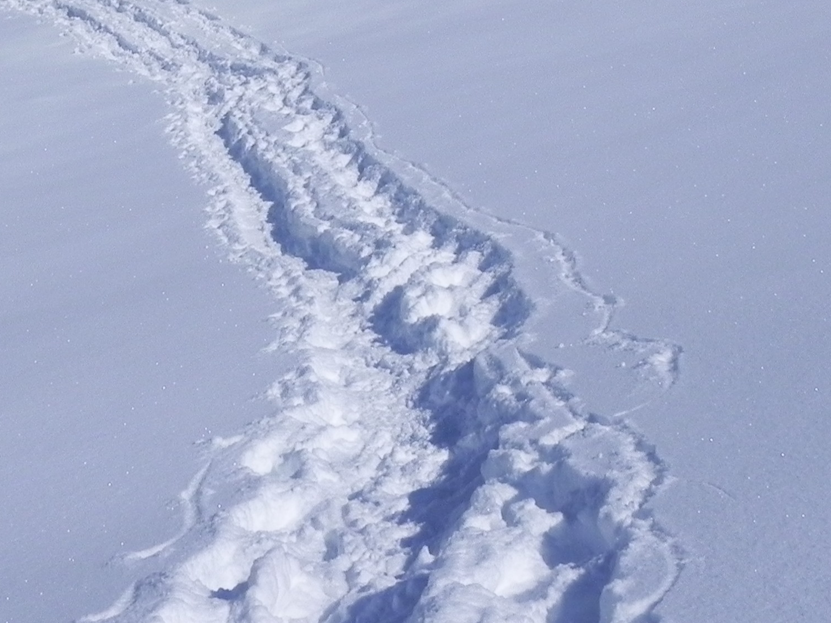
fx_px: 2401
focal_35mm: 100
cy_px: -101
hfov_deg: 19.5
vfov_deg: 14.4
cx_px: 202
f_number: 8
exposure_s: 1/1300
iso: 160
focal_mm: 7.3
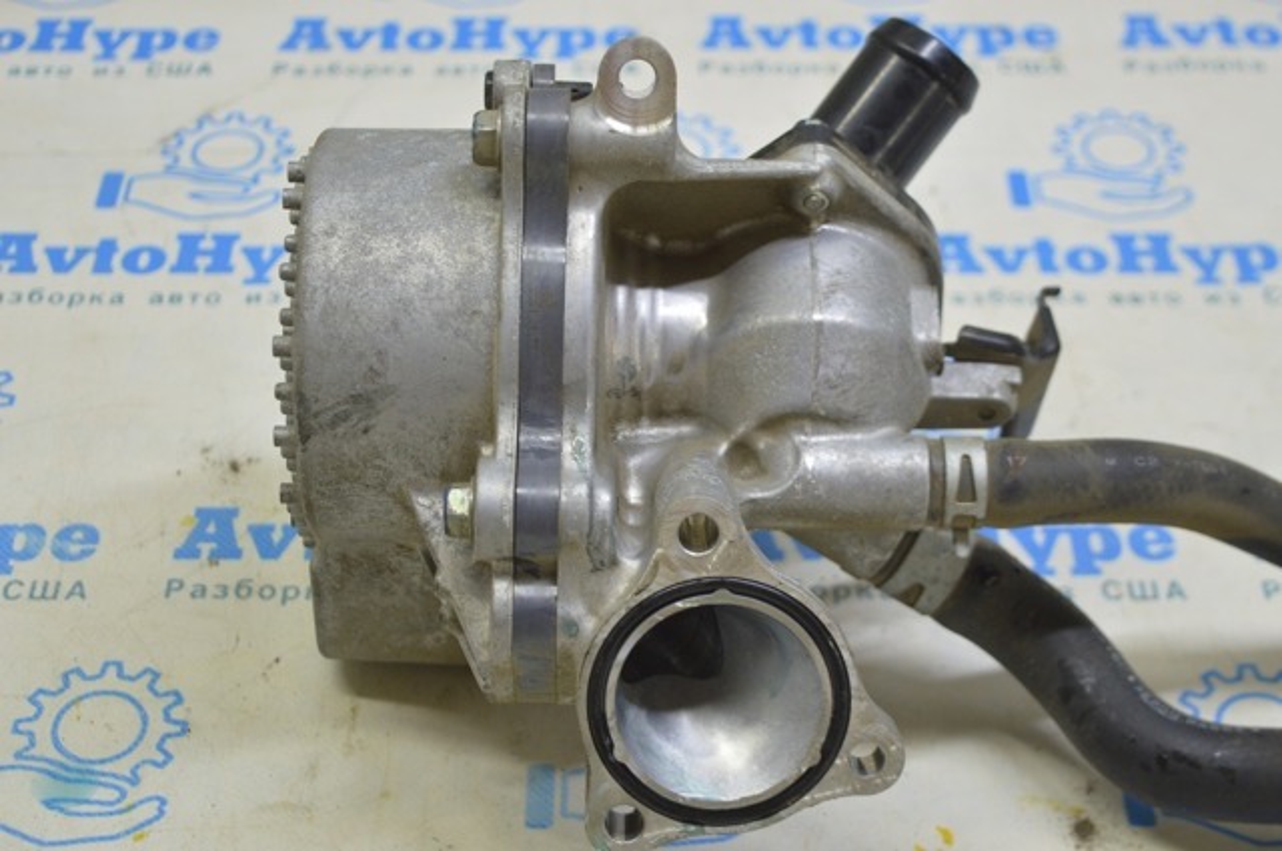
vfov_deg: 20.1
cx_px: 641
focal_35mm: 68
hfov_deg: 29.9
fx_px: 2401
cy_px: 426
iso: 400
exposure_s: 1/25
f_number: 5.6
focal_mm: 45
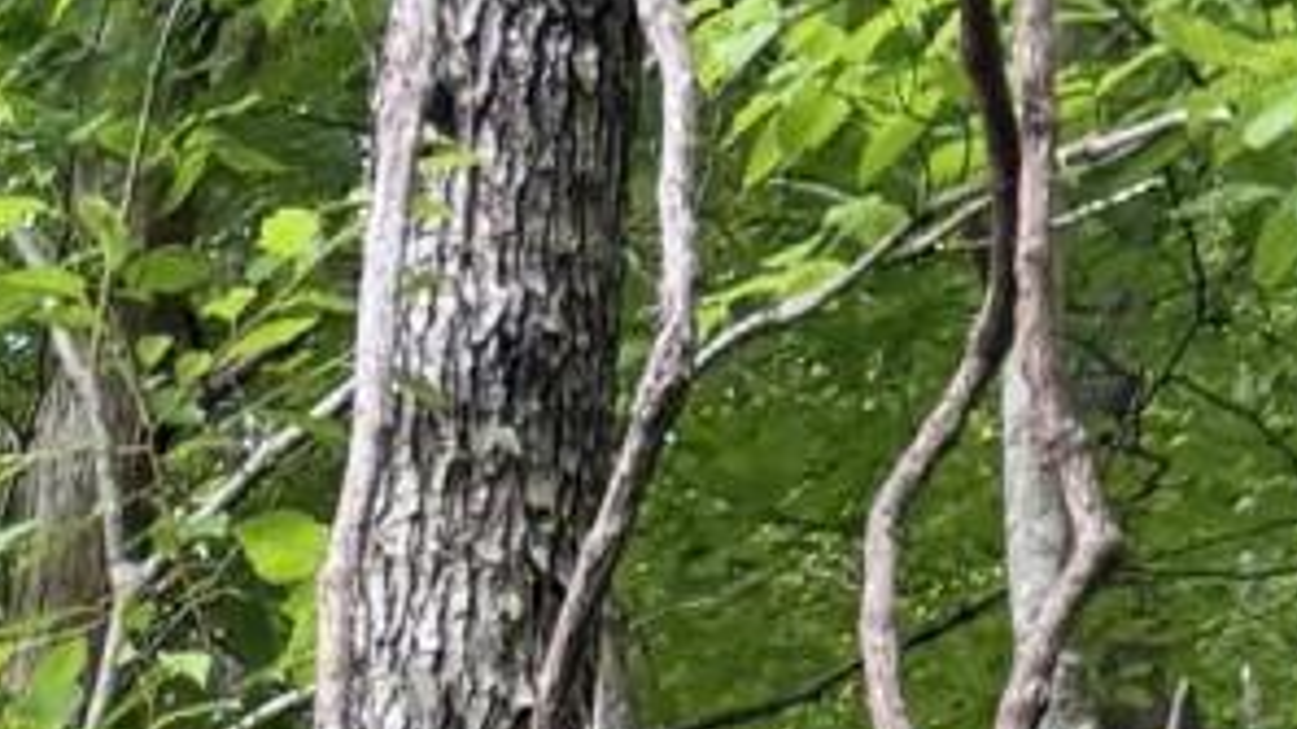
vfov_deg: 5.4
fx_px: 6052
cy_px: 3623
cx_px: -1651
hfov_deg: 10.7
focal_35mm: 176
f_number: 1.78
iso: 100
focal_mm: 6.76
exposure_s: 1/121
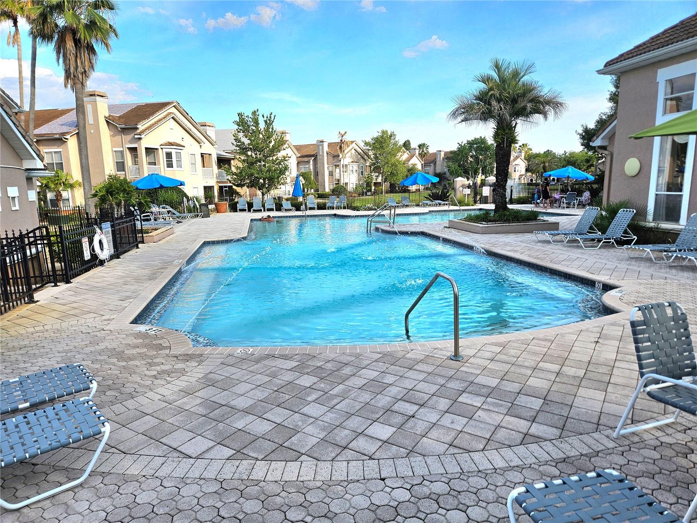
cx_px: 348
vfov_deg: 58.9
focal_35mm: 23
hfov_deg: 73.9
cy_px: 262
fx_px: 463
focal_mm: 5.4
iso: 25
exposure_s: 1/1429
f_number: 1.8
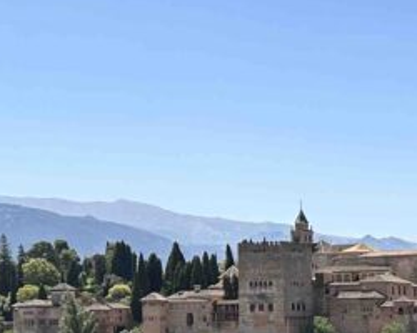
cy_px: 366
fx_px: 1284
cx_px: 614
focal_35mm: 104
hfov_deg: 16.8
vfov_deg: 14.5
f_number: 1.5
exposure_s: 1/4115
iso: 50
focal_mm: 5.7
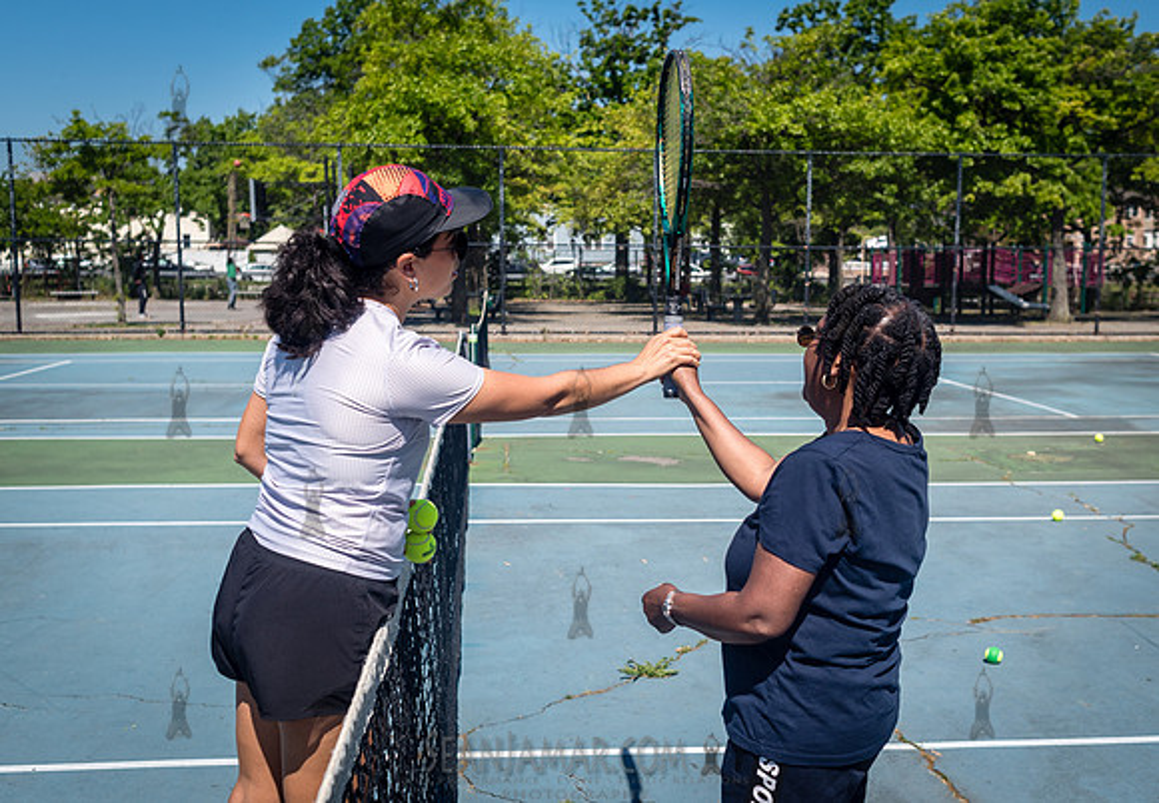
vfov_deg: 33.7
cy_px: 434
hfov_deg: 47.1
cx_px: 646
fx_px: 1326
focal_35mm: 41
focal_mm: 35
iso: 200
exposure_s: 1/2500
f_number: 4.5
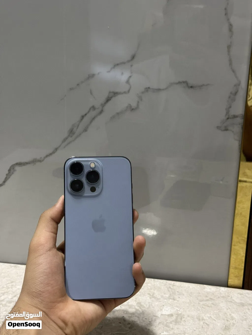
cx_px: 126
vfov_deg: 39.7
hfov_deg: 30.3
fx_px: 466
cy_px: 168
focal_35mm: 48
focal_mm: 6.76
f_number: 1.78
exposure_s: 1/40
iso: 400
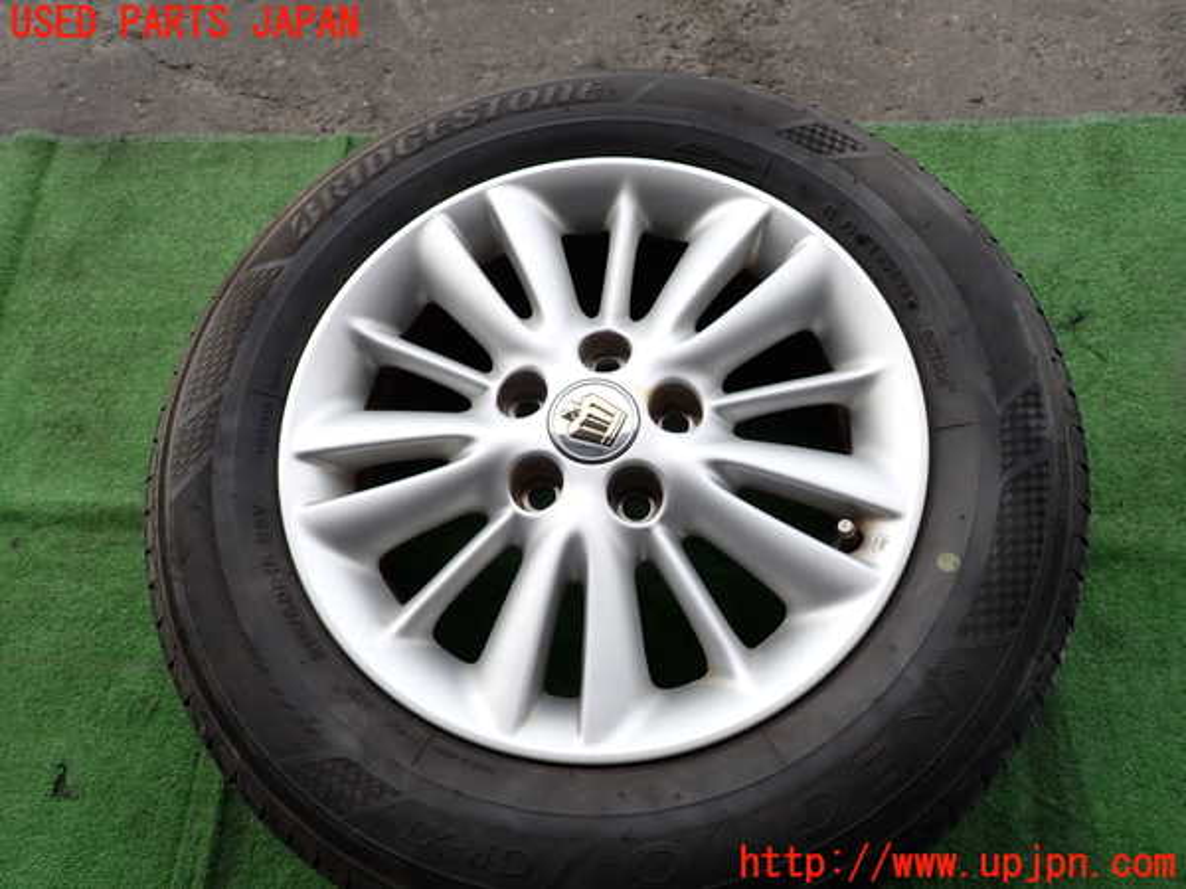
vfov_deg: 54.9
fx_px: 857
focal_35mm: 25
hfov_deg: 69.4
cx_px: 593
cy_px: 444
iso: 100
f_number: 2.8
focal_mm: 4.5
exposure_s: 1/500
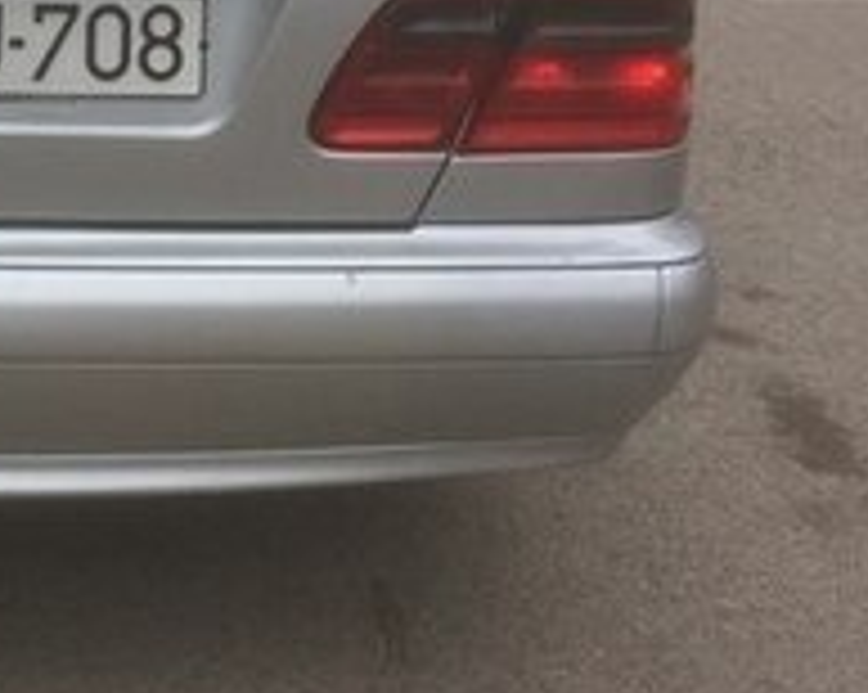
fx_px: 2489
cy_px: -119
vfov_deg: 15.3
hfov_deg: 18.7
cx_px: -166
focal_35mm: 97
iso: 32
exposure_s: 1/488
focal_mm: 4.15
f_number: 2.2
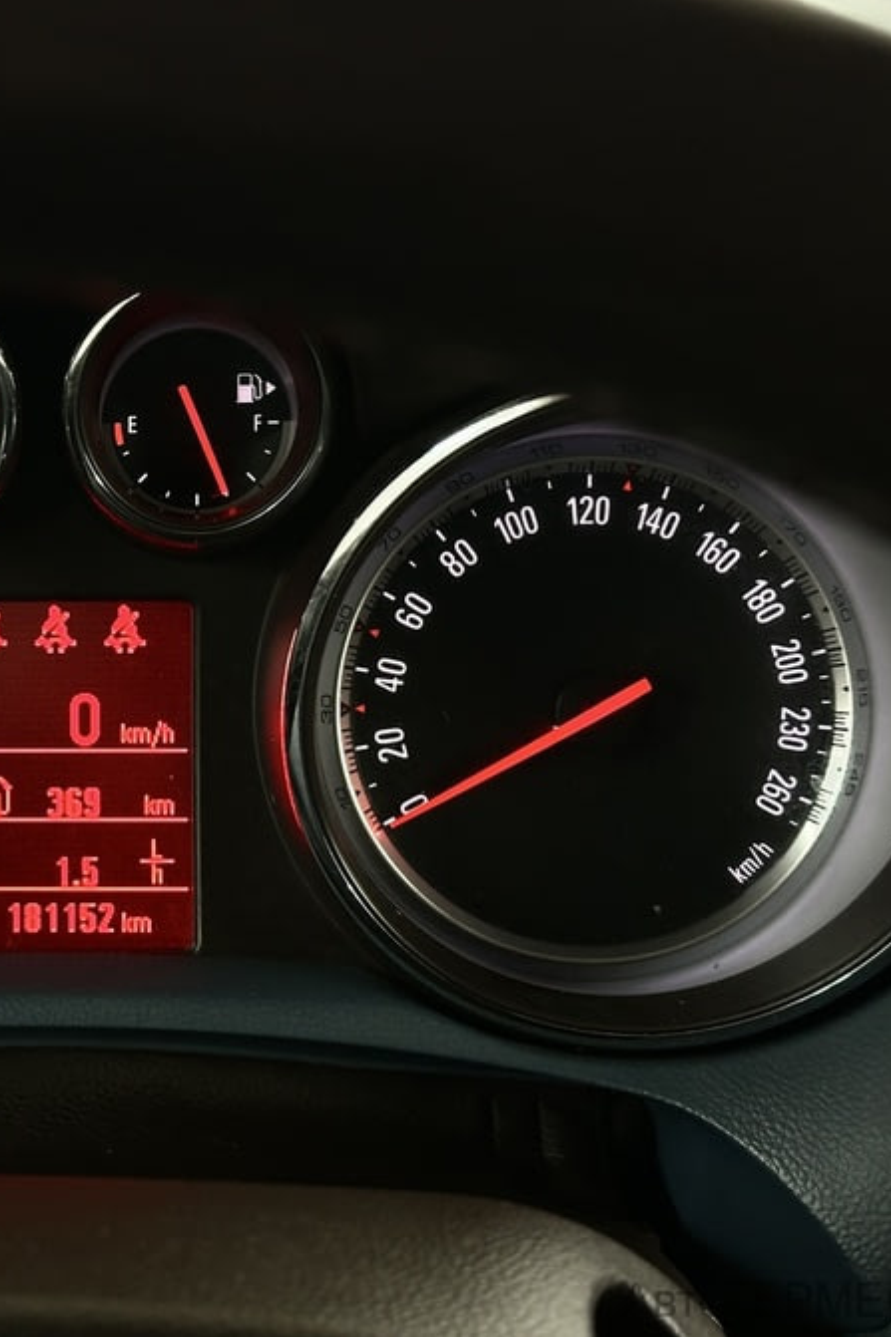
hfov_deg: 19.8
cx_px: 42
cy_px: 667
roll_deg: +0.6
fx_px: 2488
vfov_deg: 30.1
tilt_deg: -23.4
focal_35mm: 67
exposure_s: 1/50
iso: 200
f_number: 1.78
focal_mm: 6.86
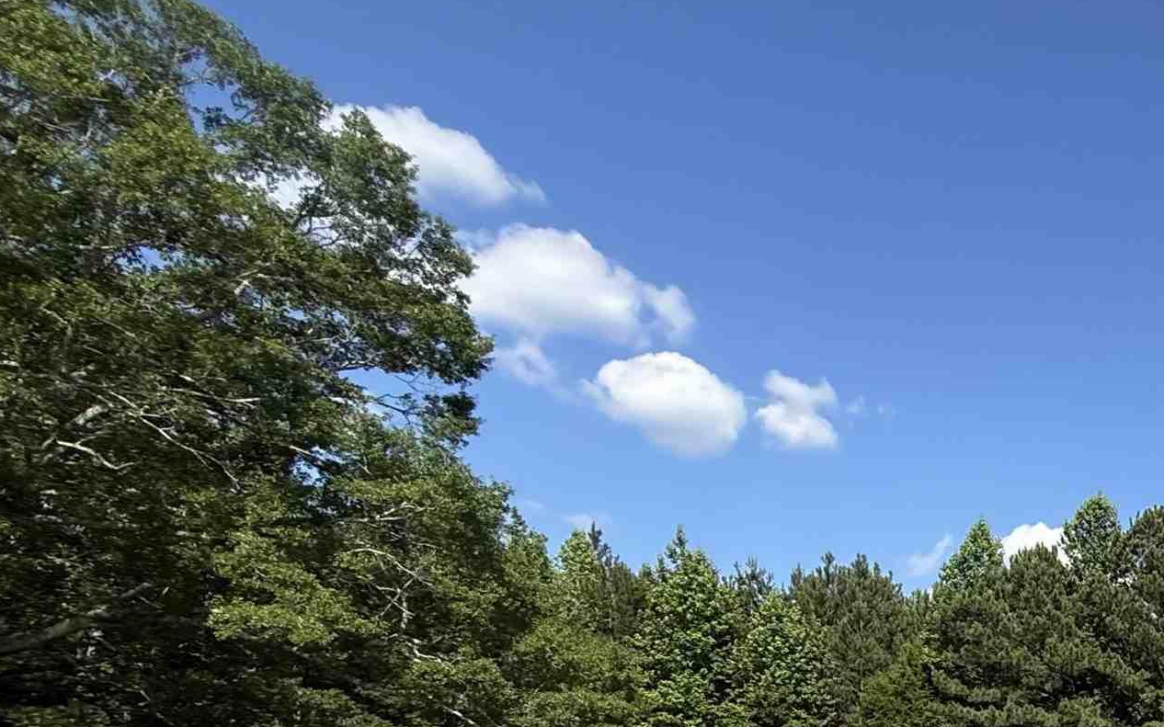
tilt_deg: +0.3
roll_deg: +0.8
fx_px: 1142
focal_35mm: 36
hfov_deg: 39.8
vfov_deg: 30.8
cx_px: 1377
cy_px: 833
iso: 50
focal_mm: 2.22
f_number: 2.2
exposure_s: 1/1211
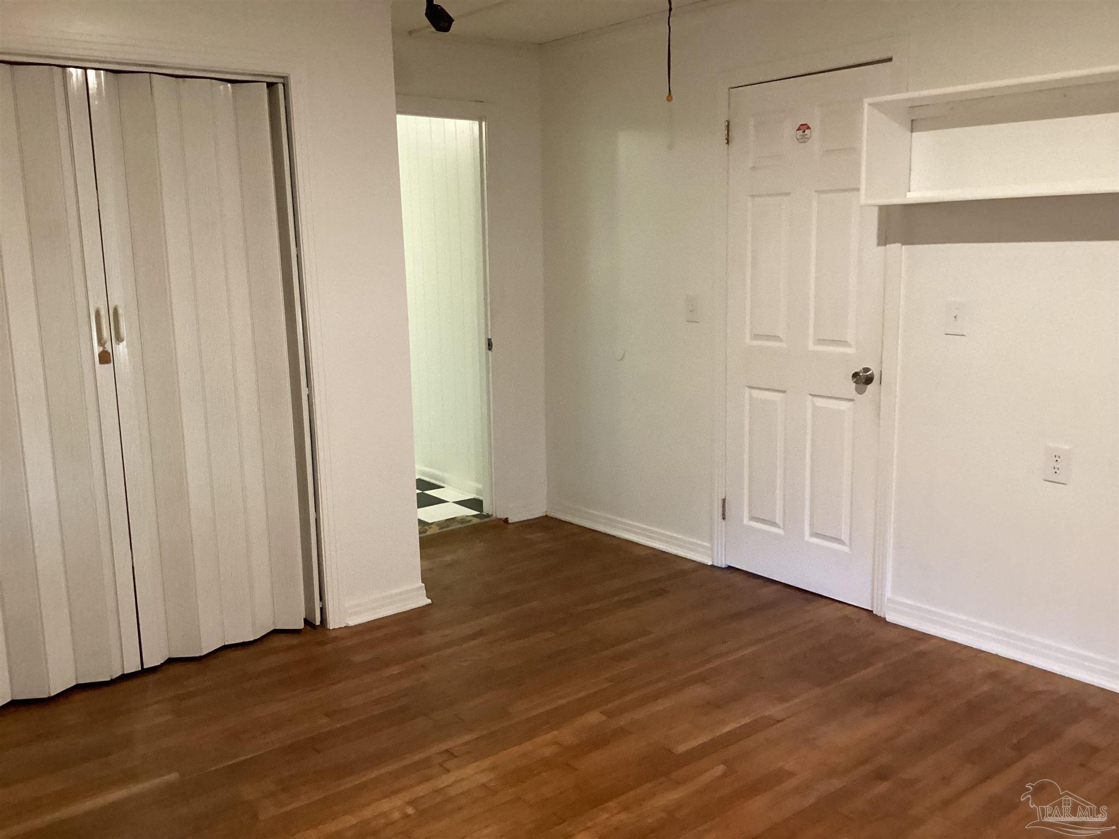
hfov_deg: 58.4
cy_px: 420
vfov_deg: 45.4
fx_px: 1002
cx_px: 560
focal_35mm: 31
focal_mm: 3.3
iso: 400
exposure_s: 1/40
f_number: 2.4
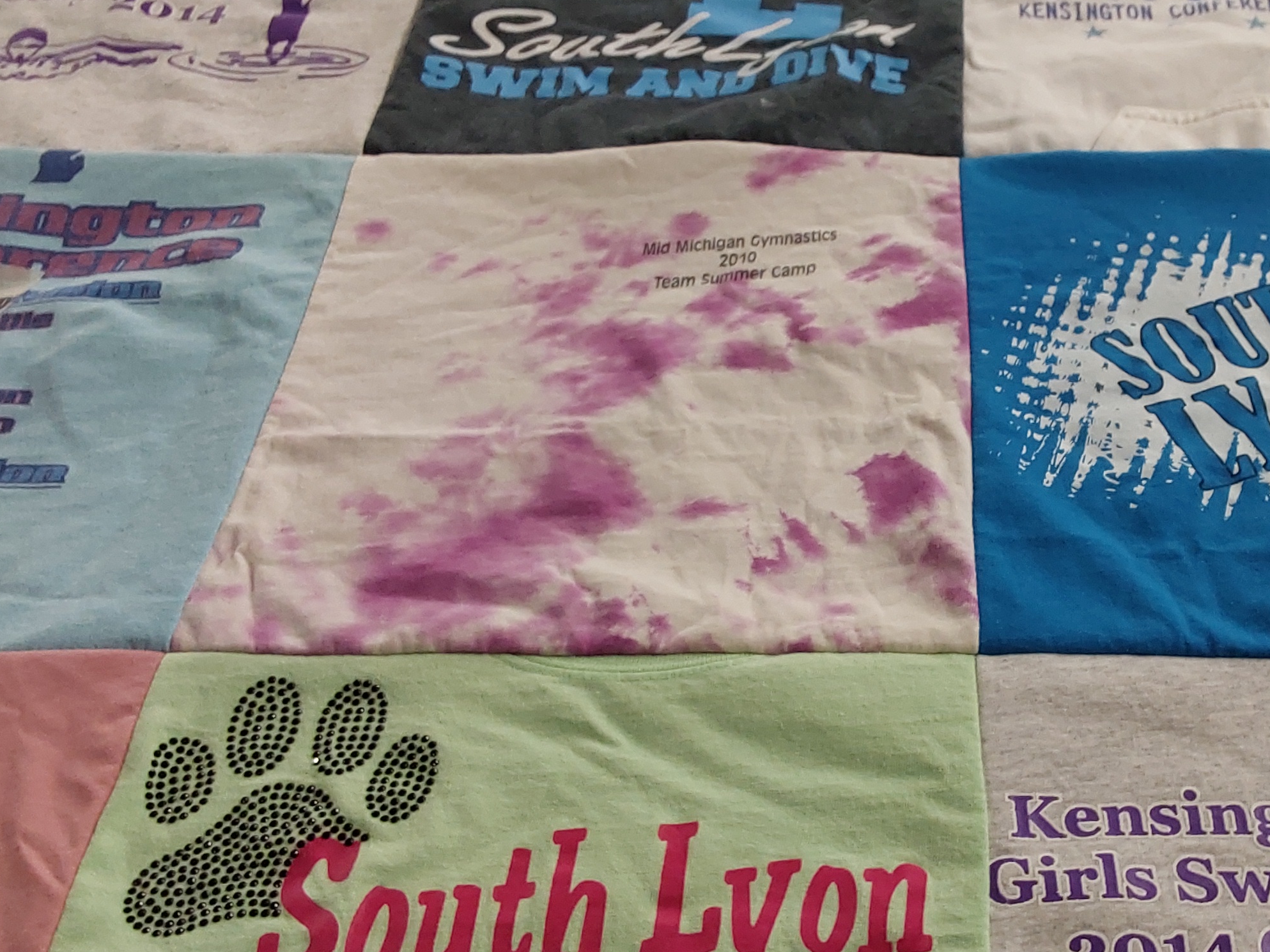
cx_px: 934
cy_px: 511
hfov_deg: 40.2
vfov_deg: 31.5
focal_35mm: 46
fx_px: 1688
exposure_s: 1/60
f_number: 1.9
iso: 80
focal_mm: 2.91
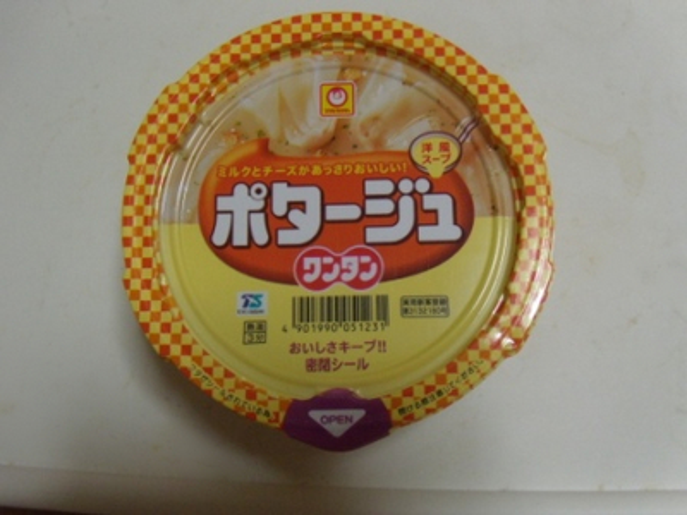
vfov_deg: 39.7
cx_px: 344
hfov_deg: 51.4
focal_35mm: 36
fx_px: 714
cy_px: 258
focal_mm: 6.4
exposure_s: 1/60
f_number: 3.6
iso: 400
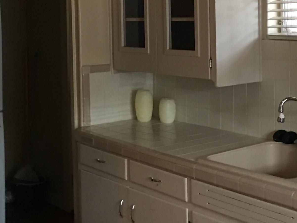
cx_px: 205
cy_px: 36
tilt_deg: -1.7
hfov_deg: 26.5
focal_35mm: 73
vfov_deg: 19.9
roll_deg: -1.1
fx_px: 626
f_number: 2.2
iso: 100
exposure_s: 1/10
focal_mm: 4.15
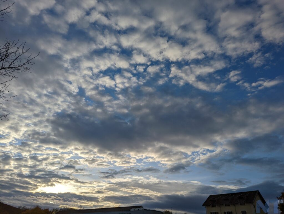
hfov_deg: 71.5
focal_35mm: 24
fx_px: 197
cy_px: 107
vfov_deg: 56.9
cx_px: 142
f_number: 1.85
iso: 41
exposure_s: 1/3774
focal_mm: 6.81
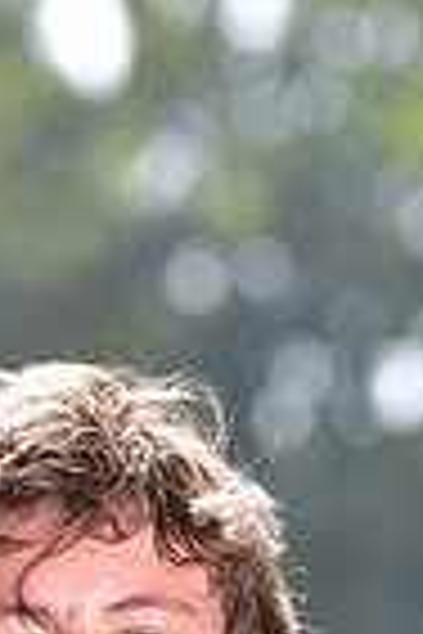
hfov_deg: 2.0
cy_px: 1223
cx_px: 245
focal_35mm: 698
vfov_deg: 2.9
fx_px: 12301
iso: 100
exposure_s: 1/250
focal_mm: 170
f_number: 5
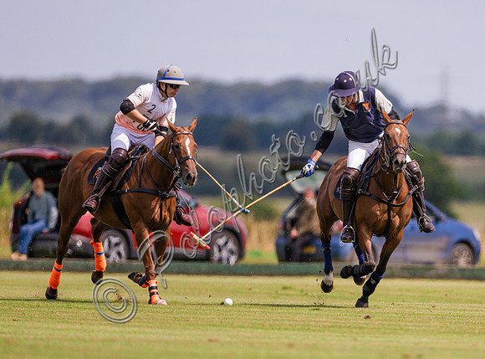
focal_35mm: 788
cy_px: 262
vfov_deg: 1.9
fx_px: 10982
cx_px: 346
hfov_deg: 2.5
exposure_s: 1/3200
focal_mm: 500
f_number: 4
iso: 400
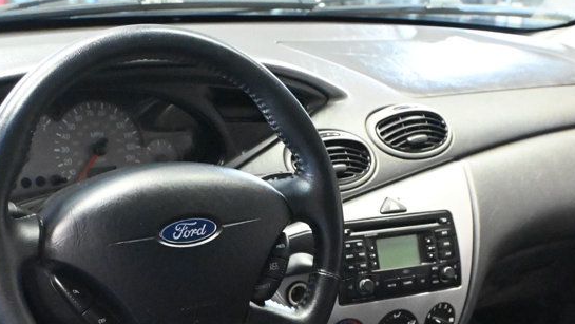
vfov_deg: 18.8
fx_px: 945
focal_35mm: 62
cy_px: 346
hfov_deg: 33.8
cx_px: 275
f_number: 4
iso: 12800
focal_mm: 21
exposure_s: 1/40
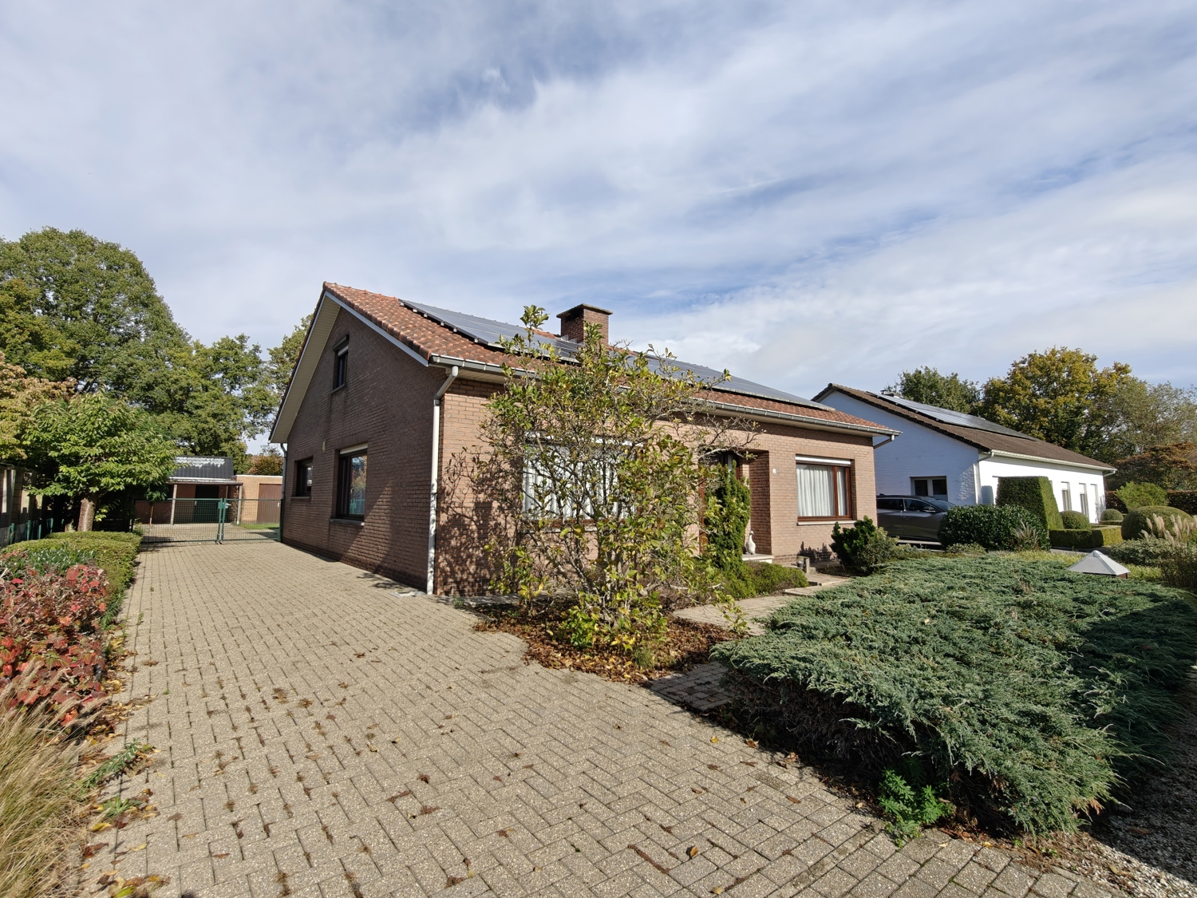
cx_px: 581
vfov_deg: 78.1
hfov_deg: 94.5
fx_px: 553
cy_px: 435
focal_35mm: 16
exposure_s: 1/440
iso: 50
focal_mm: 2.3
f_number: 2
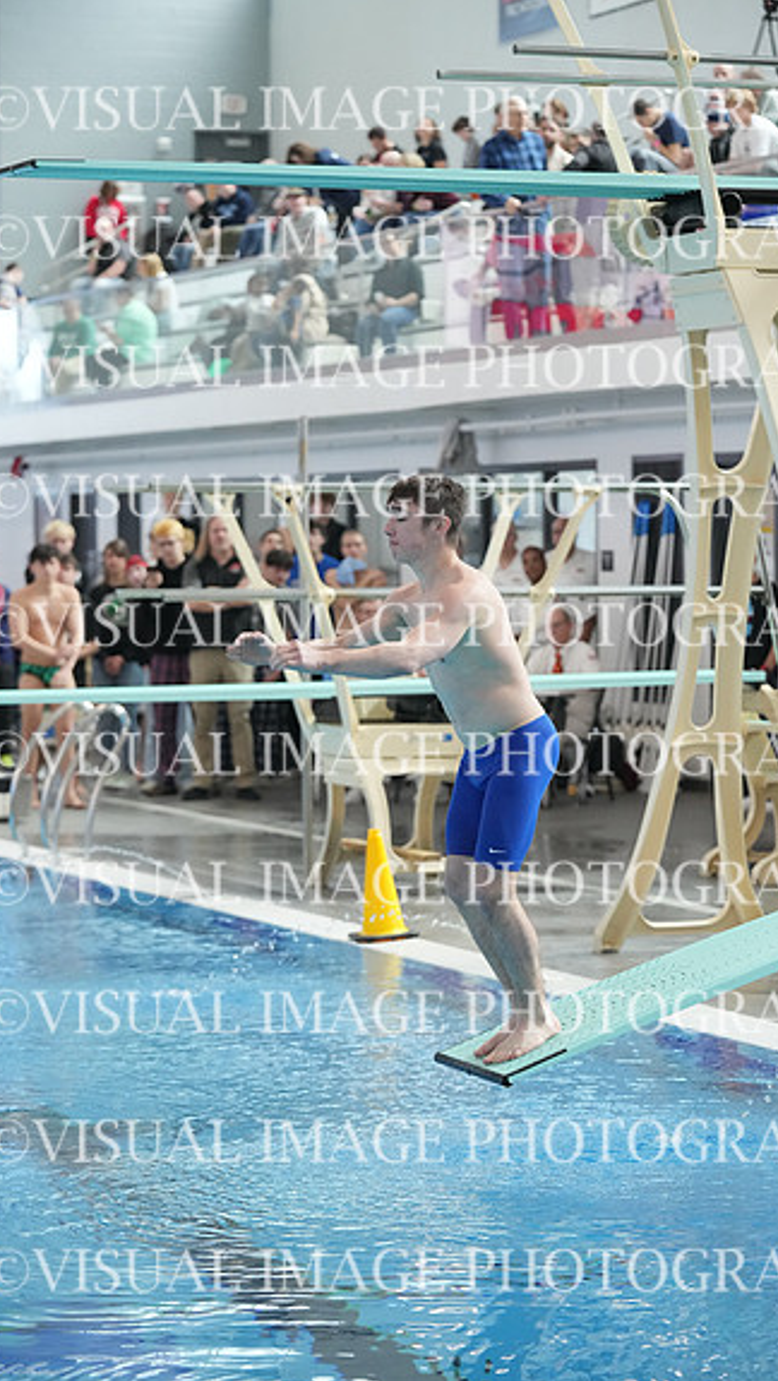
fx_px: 4139
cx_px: 448
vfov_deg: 18.9
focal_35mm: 113
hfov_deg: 10.7
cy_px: 689
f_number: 4
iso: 4000
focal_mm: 107
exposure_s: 1/1600
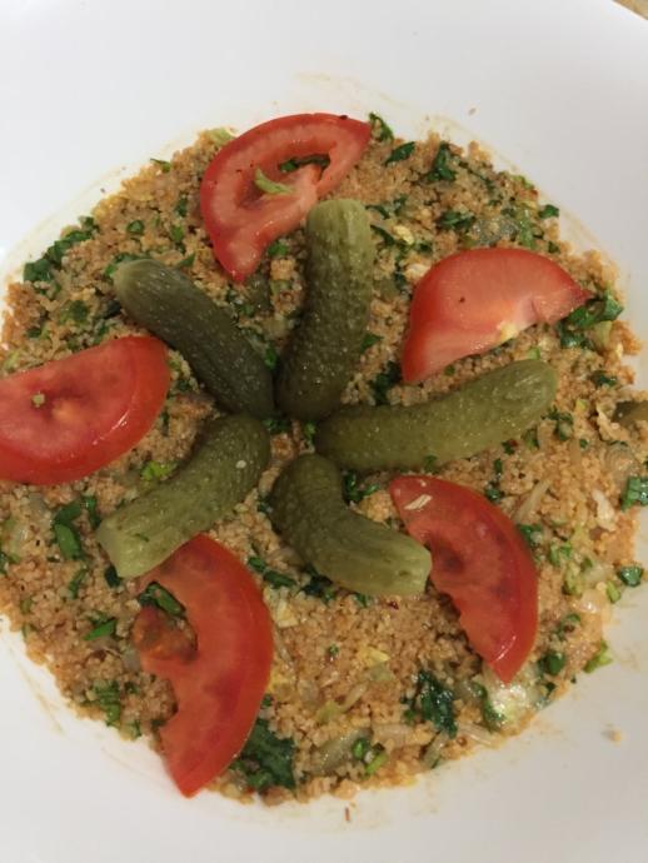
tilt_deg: -66.3
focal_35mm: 29
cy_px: 432
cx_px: 324
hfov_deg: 48.3
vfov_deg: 61.6
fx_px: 723
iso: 320
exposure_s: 1/33
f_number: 2.2
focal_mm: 4.15
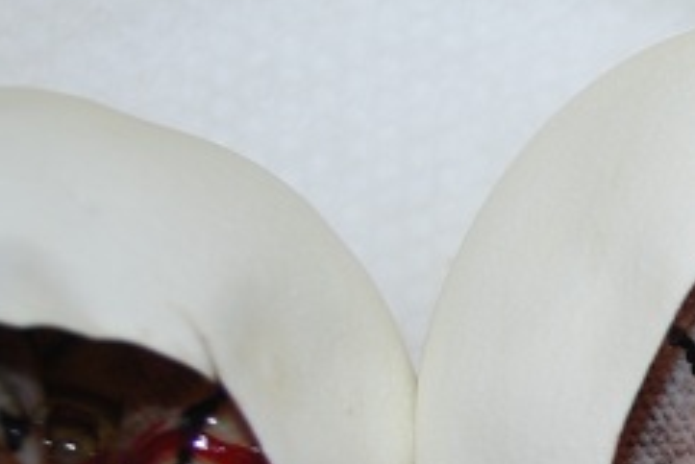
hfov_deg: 10.0
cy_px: 680
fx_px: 3728
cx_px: 1301
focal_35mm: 193
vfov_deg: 7.0
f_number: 4.8
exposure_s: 1/60
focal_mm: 32
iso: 200
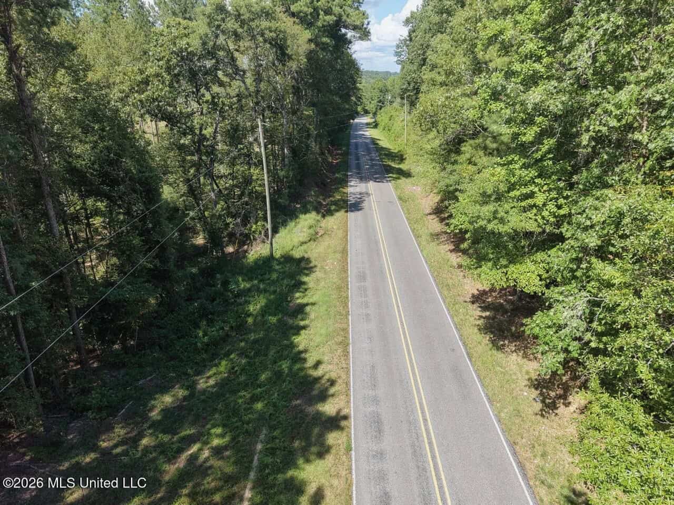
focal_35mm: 24
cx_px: 337
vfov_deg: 56.8
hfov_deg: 71.6
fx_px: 467
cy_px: 252
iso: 320
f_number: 1.8
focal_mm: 8.7
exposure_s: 1/3000
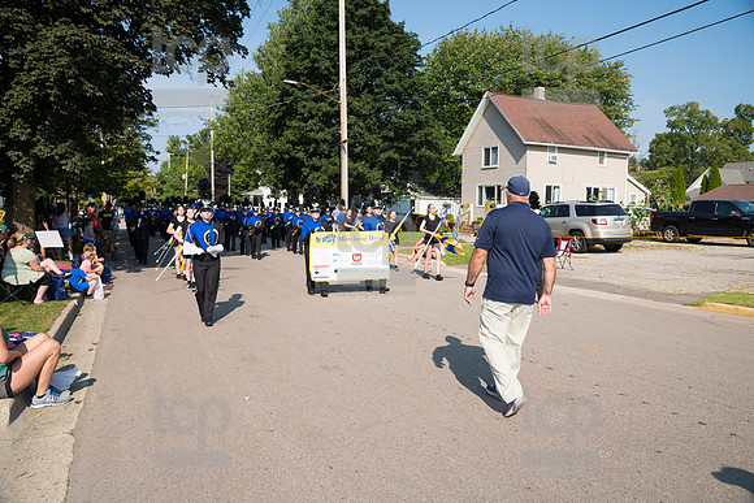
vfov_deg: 48.0
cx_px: 377
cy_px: 252
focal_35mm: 27
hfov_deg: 67.4
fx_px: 566
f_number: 6.3
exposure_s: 1/800
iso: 320
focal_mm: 27
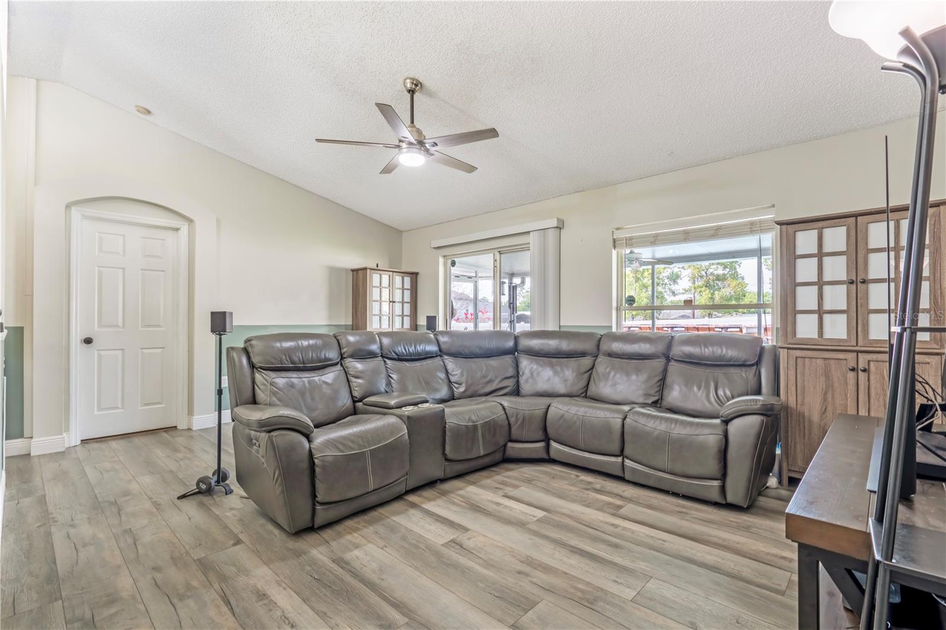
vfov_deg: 72.0
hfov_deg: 95.0
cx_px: 473
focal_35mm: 16
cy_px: 315
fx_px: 433
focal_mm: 11
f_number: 9
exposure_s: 1/60
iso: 250
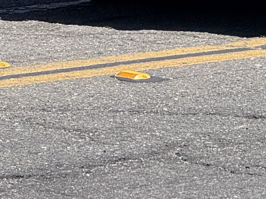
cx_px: 398
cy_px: -149
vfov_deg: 3.2
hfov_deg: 4.2
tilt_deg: -2.6
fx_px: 3572
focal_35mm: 465
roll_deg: -0.7
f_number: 2.8
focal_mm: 15.66
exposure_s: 1/1148
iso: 64
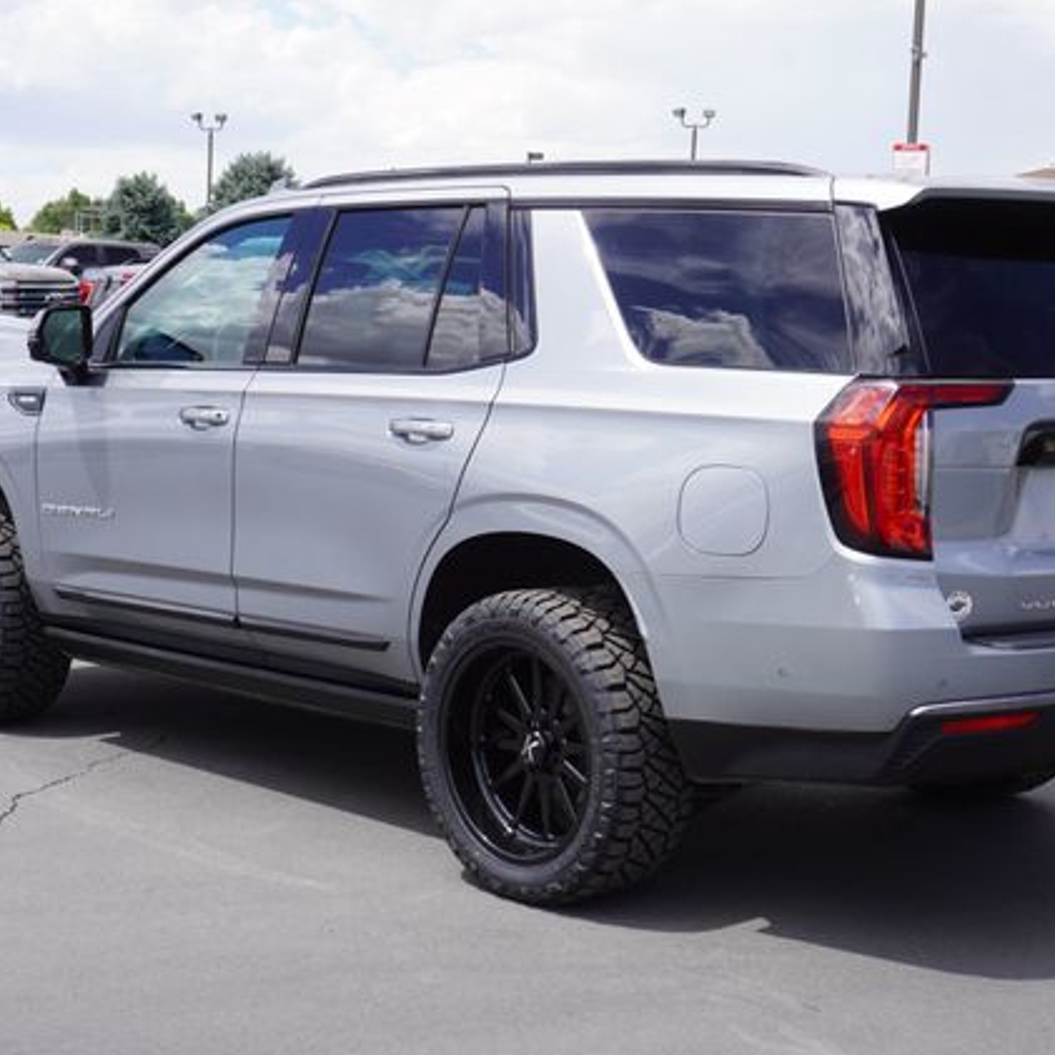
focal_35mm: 62
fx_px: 2138
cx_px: 581
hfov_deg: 27.7
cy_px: 526
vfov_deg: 27.7
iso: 100
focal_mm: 32
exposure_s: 1/100
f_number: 9
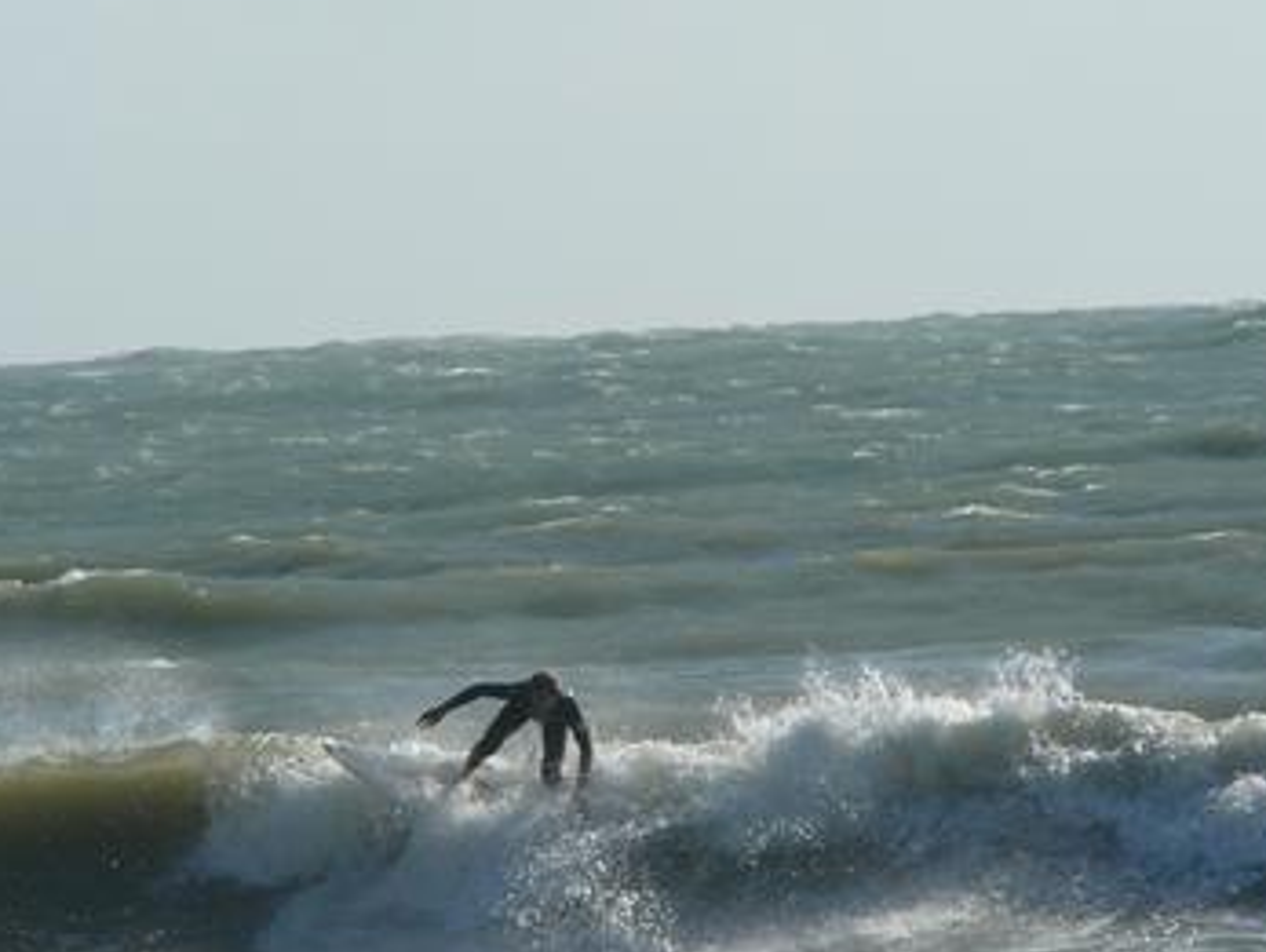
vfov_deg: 2.7
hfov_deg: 3.6
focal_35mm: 553
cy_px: 573
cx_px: 571
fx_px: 20246
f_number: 7.1
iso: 80
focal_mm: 52
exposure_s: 1/500
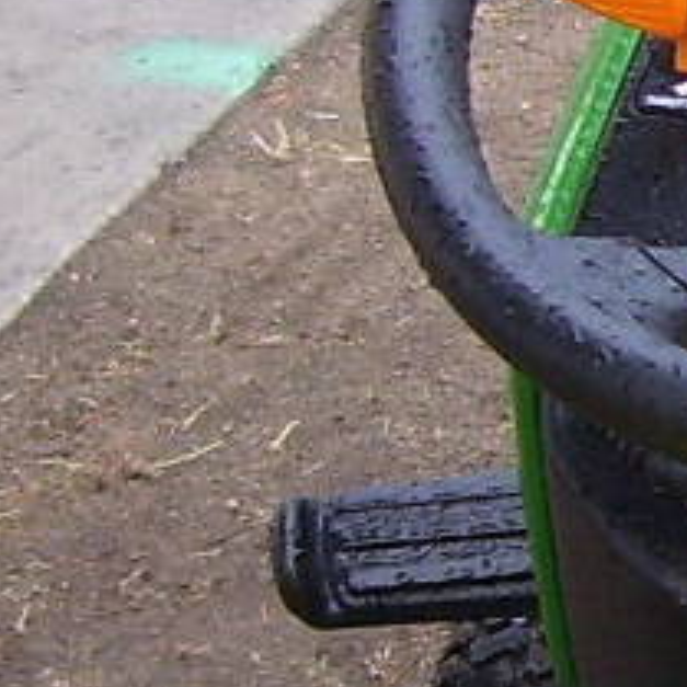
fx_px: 3099
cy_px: 529
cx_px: 1101
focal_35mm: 138
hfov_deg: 12.0
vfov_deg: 12.6
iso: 80
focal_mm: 5.6
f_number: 2.7
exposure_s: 1/180
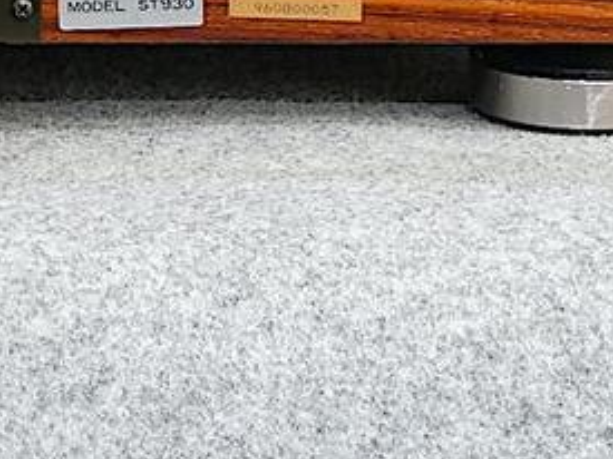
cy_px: -209
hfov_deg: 5.3
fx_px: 6549
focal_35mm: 370
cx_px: -183
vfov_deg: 4.0
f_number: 5.1
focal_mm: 19
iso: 200
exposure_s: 1/15
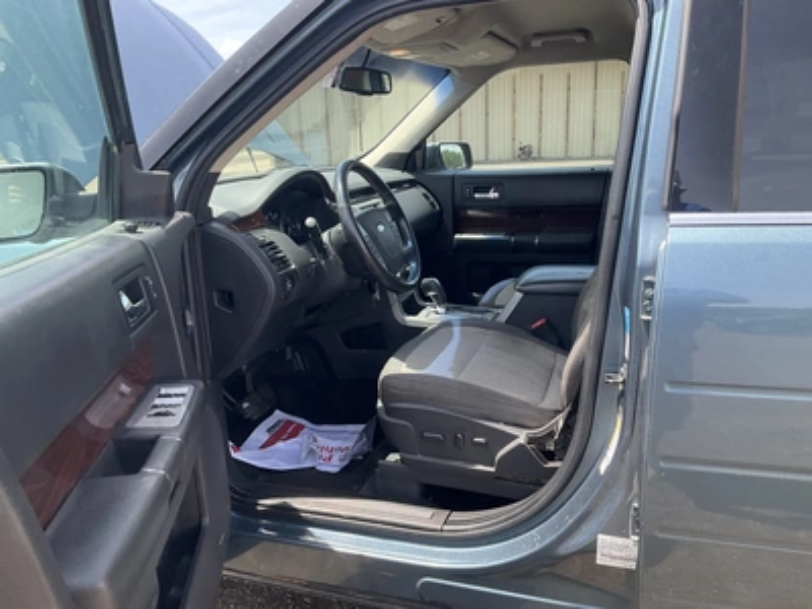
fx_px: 680
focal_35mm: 29
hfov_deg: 61.7
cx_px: 406
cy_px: 304
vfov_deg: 48.2
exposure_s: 1/222
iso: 20
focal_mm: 3
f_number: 1.8
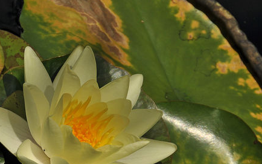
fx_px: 3841
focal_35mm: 538
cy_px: 125
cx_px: 32
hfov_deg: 3.9
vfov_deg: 2.4
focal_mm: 170
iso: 200
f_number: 11
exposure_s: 1/640
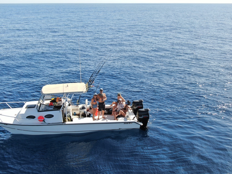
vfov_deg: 36.0
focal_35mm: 40
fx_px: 268
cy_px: 87
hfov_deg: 46.8
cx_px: 116
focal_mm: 6.92
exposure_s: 1/320
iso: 100
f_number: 3.5
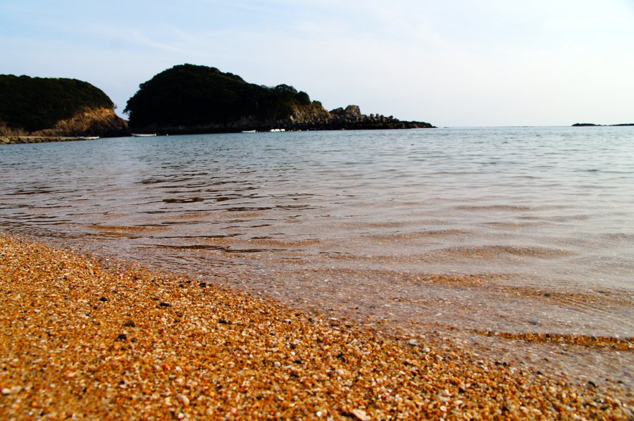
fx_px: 475
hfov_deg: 67.4
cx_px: 317
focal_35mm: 27
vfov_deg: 47.8
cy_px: 210
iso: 200
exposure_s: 1/800
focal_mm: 18
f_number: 8
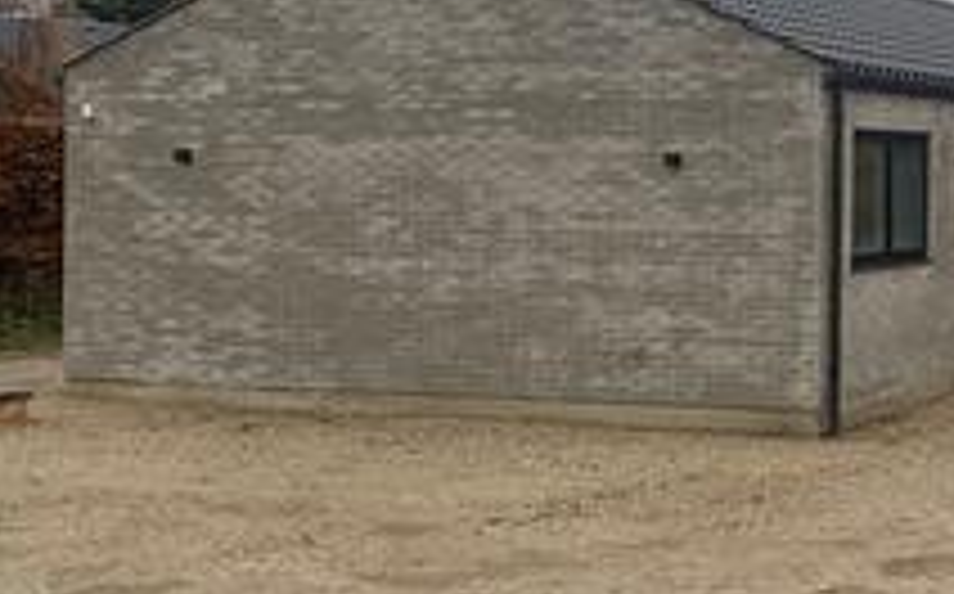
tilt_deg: +1.8
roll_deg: -1.3
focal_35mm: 78
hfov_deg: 25.1
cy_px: 144
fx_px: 2026
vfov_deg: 16.6
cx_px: 981
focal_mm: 4.25
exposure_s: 1/122
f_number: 1.8
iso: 32
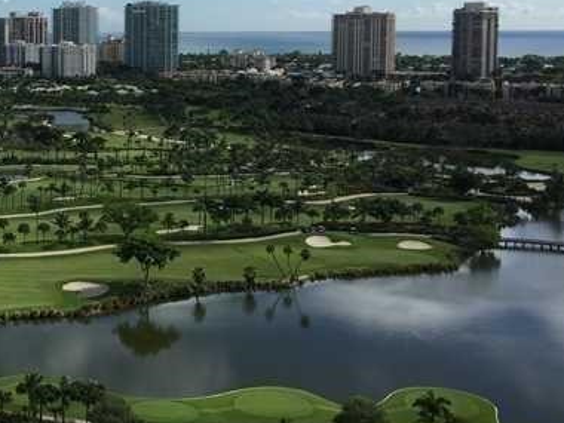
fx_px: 994
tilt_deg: -5.4
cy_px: 120
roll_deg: -1.6
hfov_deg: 29.8
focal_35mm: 61
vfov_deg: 23.8
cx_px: 16
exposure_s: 1/2326
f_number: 2.2
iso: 32
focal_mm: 4.15
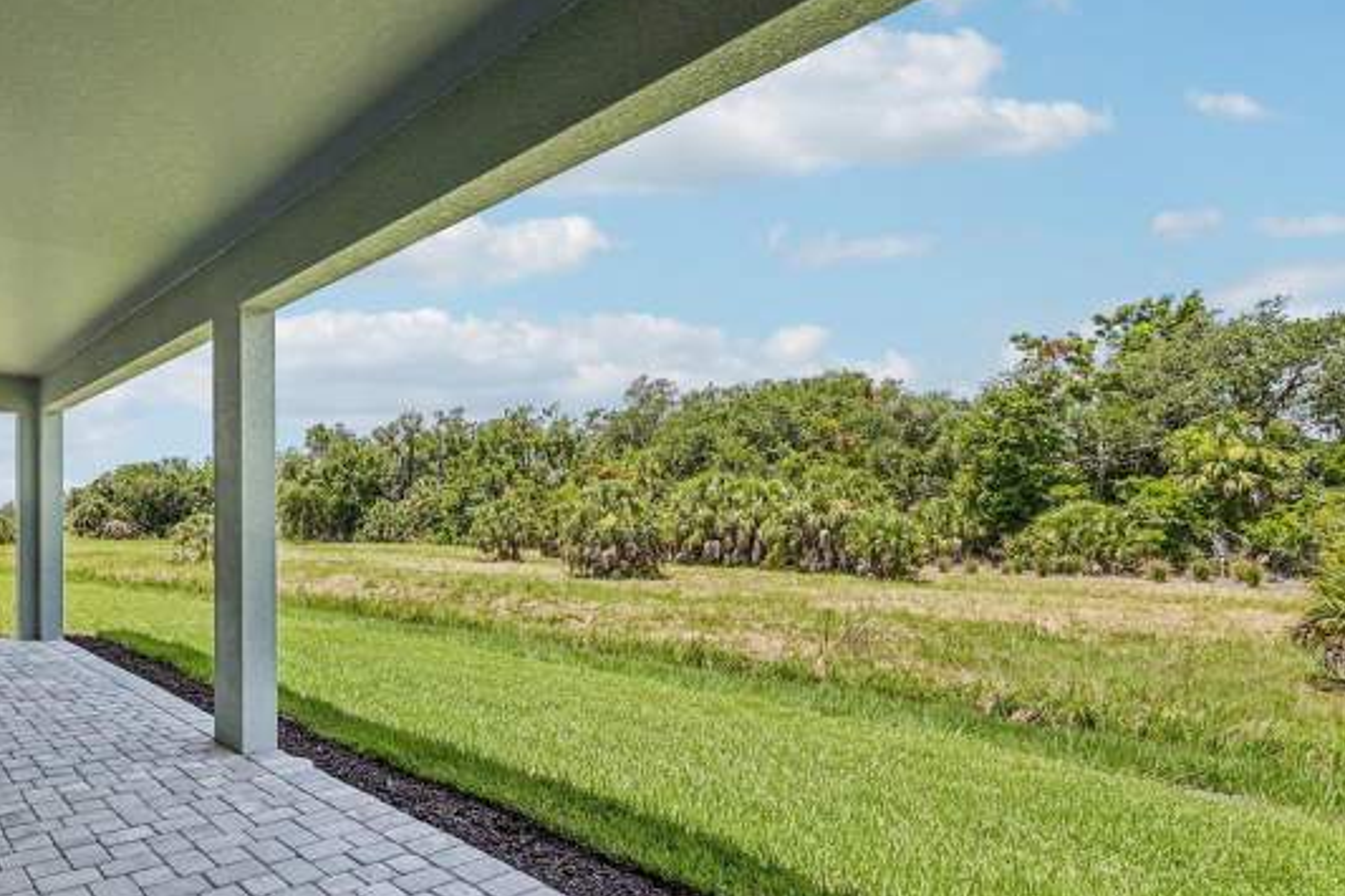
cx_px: 396
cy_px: 526
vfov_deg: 59.1
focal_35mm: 21
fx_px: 784
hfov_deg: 77.2
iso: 400
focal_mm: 14
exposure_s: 1/1000
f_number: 8
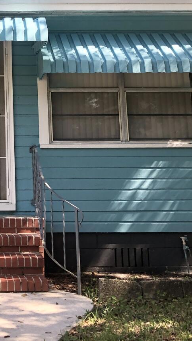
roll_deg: +0.1
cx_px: -33
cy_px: 19
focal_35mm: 71
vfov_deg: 28.3
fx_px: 643
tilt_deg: +11.8
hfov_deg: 16.4
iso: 20
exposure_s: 1/193
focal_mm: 4
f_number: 1.8
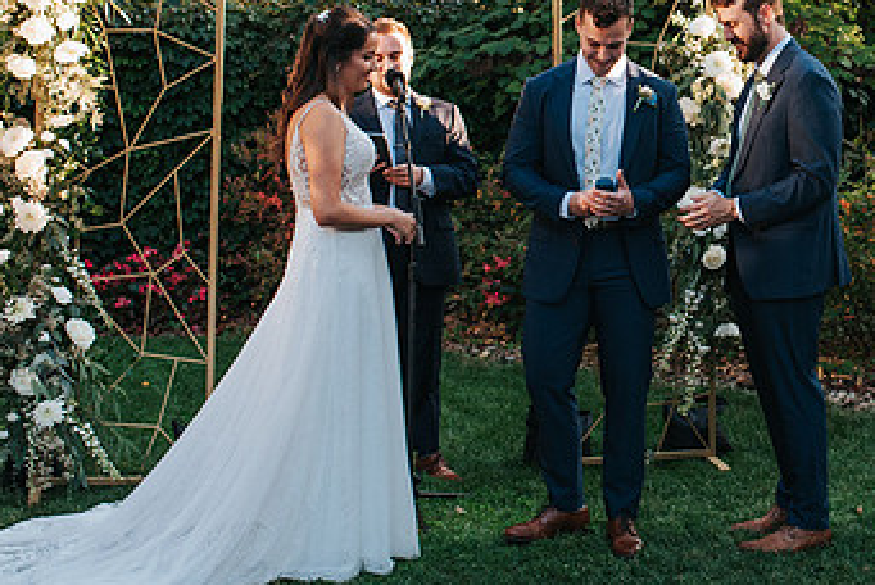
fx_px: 1897
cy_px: 198
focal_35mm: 78
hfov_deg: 25.4
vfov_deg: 17.5
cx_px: 741
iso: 1000
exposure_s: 1/800
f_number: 3.2
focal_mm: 35
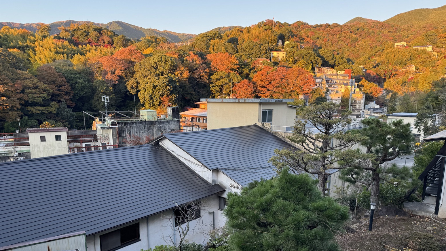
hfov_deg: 69.8
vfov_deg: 42.5
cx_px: 229
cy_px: 159
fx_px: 319
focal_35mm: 27
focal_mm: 6.76
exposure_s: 1/121
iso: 64
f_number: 1.78
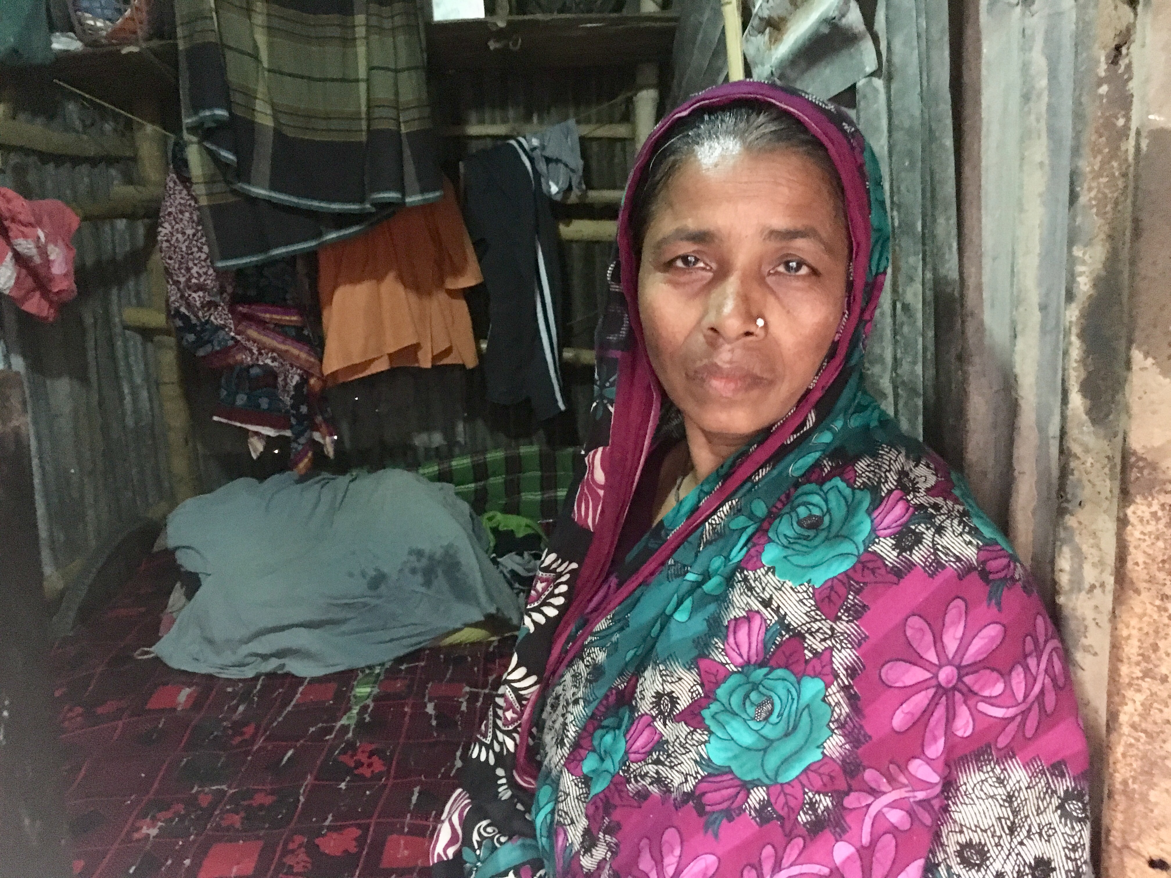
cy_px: 439
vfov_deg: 48.2
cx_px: 586
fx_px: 981
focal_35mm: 29
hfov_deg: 61.7
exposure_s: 1/17
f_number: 2.2
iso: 800
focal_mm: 4.15
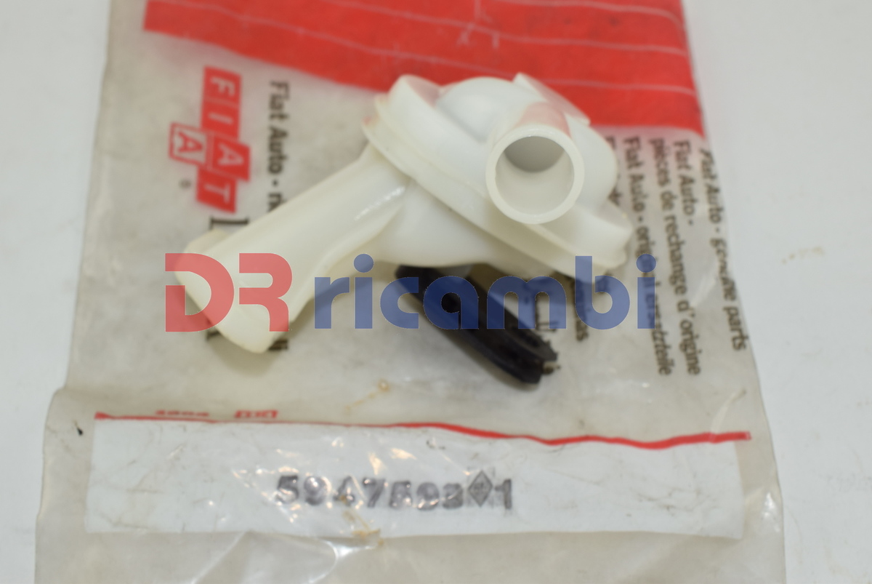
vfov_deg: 22.7
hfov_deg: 33.4
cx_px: 436
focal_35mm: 60
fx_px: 1455
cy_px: 292
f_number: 14
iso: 160
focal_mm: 40
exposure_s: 1/40
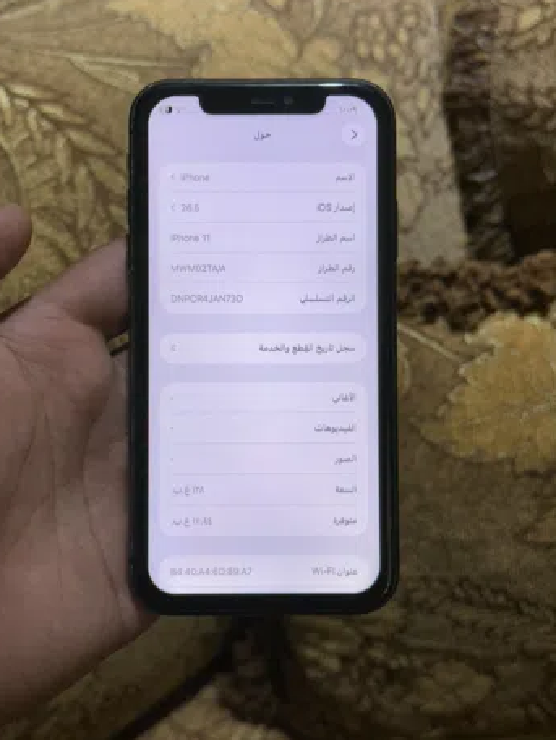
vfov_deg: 34.3
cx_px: 264
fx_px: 1199
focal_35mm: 56
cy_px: 346
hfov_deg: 26.1
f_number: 1.78
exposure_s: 1/50
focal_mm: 6.86
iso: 64
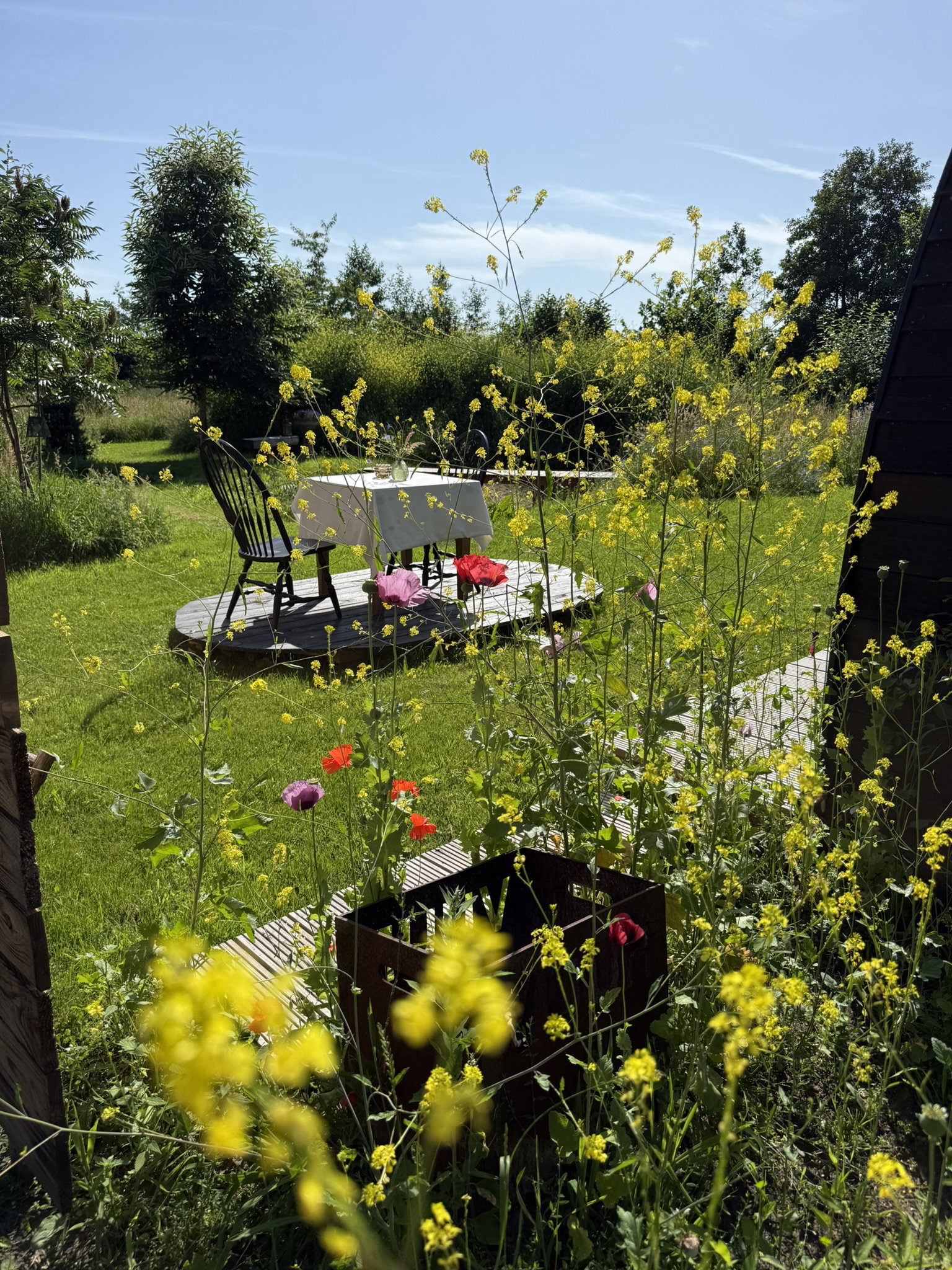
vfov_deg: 71.6
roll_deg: -0.6
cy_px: 635
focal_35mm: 24
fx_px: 880
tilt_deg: -15.0
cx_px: 476
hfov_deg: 56.8
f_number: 1.78
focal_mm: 6.76
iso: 80
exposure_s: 1/5714
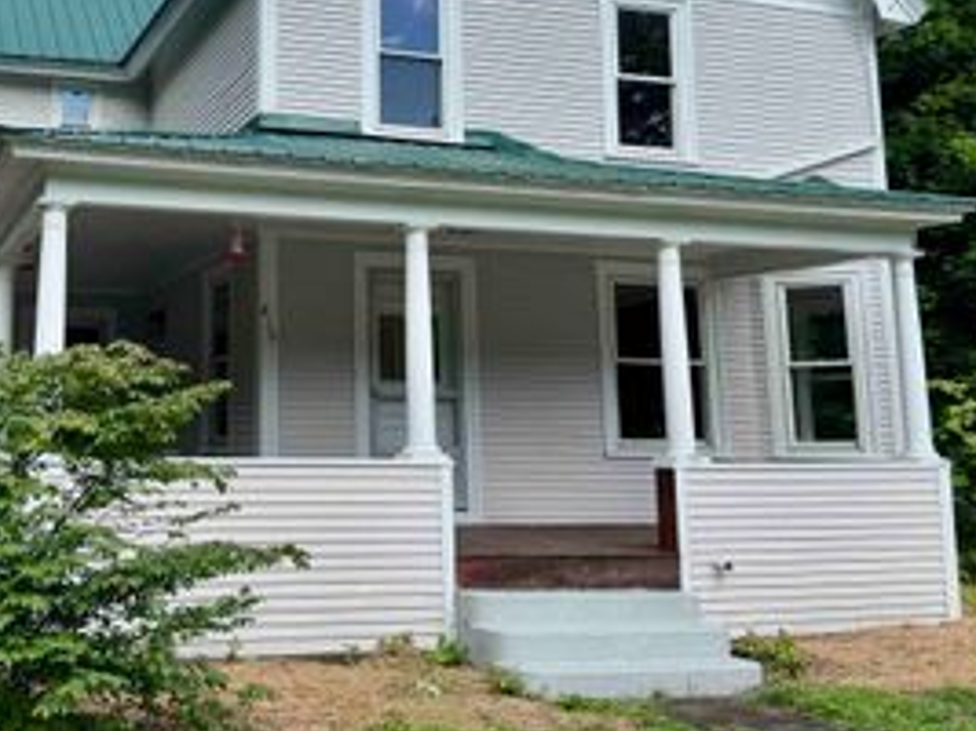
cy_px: 236
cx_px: 245
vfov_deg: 31.9
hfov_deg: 40.9
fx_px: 1268
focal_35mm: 45
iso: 80
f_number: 1.78
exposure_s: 1/3802
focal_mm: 6.76
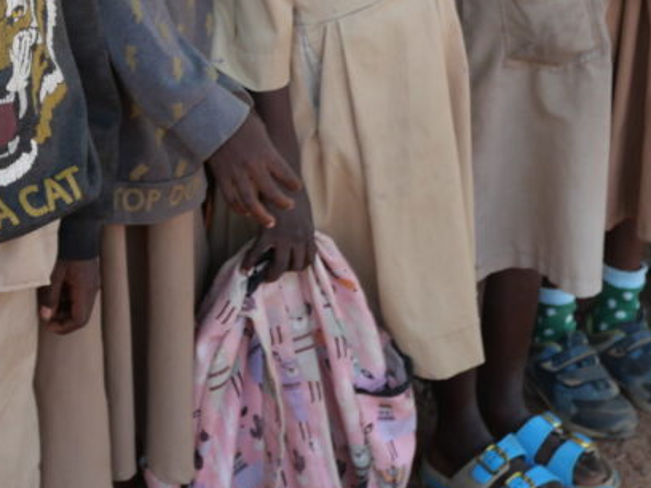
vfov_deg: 14.1
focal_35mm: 97
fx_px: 1824
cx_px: 212
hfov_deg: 20.2
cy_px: -271
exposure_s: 1/125
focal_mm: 15
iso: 200
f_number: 4
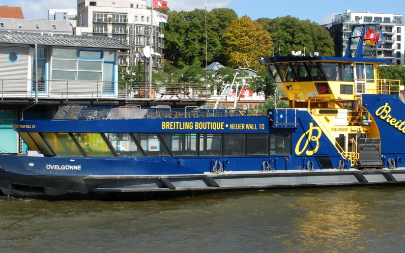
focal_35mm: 63
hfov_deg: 32.5
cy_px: 93
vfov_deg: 20.6
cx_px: 211
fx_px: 695
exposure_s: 1/250
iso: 200
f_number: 10
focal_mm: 32
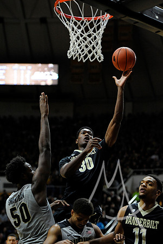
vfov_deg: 20.0
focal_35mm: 102
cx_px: 82
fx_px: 691
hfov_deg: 13.5
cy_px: 122
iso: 4000
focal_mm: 102
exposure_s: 1/1000
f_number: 3.5
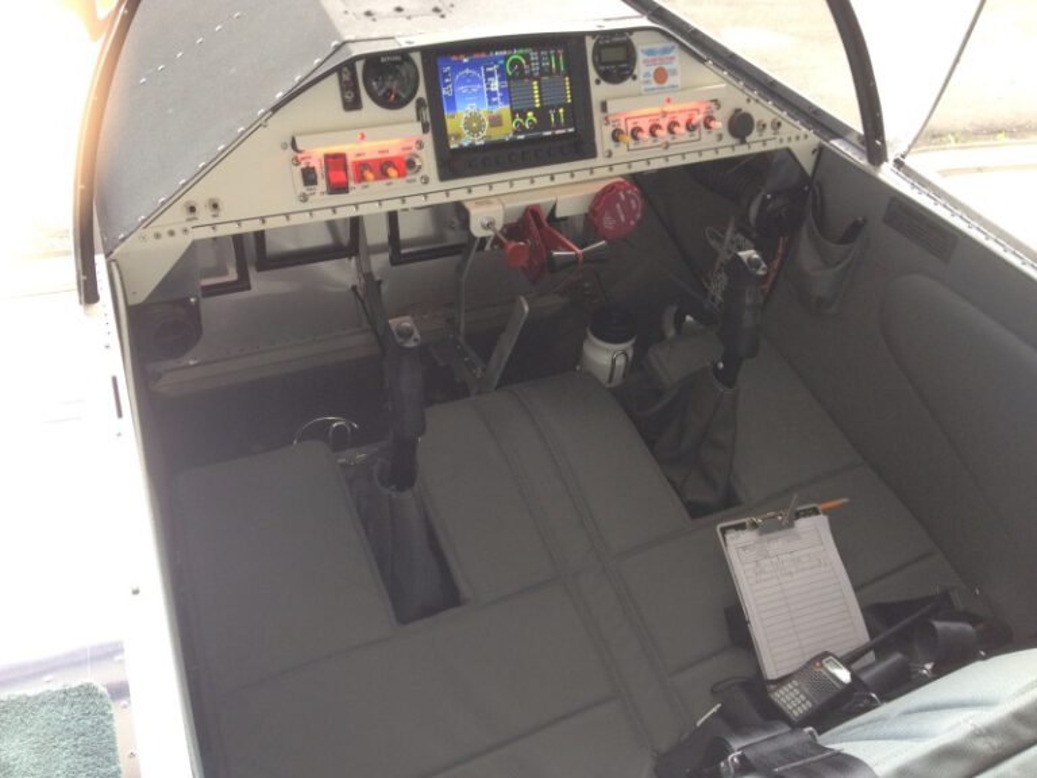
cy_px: 389
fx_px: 1049
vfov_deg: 40.7
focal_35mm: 35
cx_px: 518
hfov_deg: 52.6
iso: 80
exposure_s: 1/60
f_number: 2.4
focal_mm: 4.28
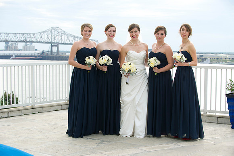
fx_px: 455
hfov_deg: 28.9
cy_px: 78
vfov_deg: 19.4
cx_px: 117
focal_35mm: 70
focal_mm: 70
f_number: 4
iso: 200
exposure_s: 1/320
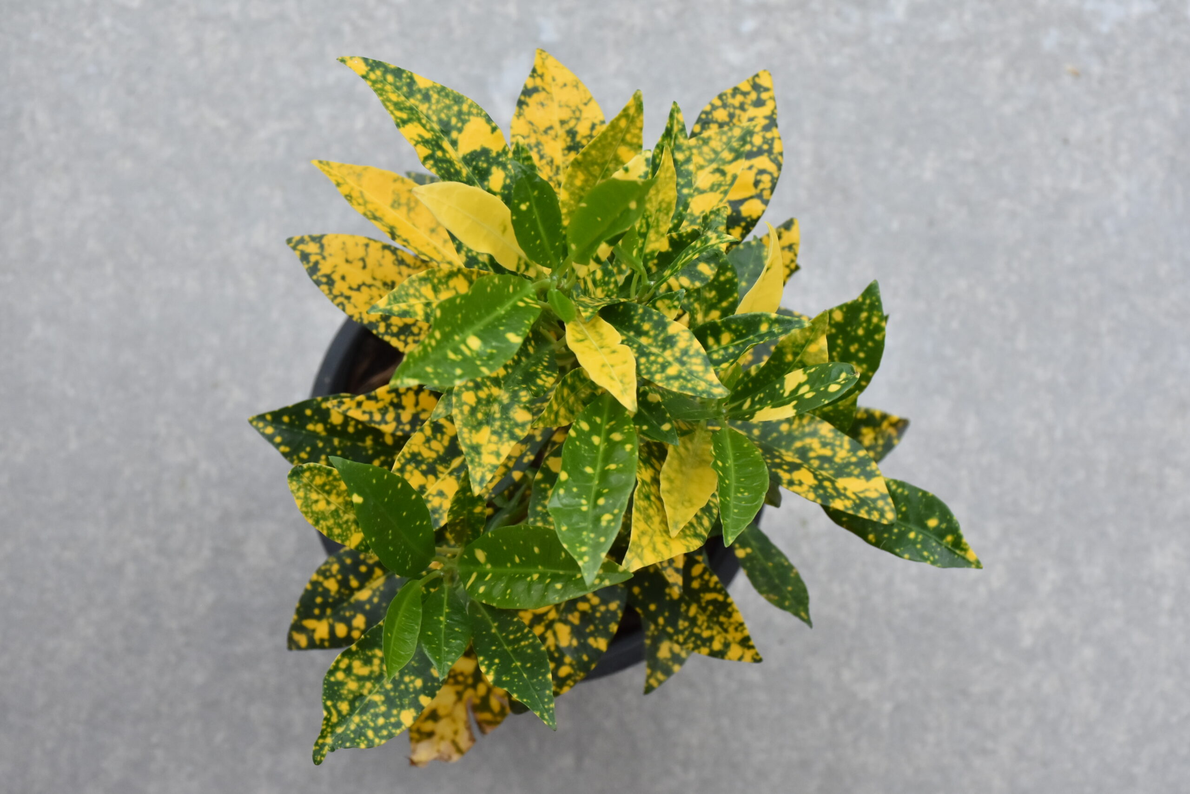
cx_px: 595
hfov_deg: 22.6
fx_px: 2975
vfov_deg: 15.2
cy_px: 397
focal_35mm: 90
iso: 800
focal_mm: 60
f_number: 9
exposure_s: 1/400
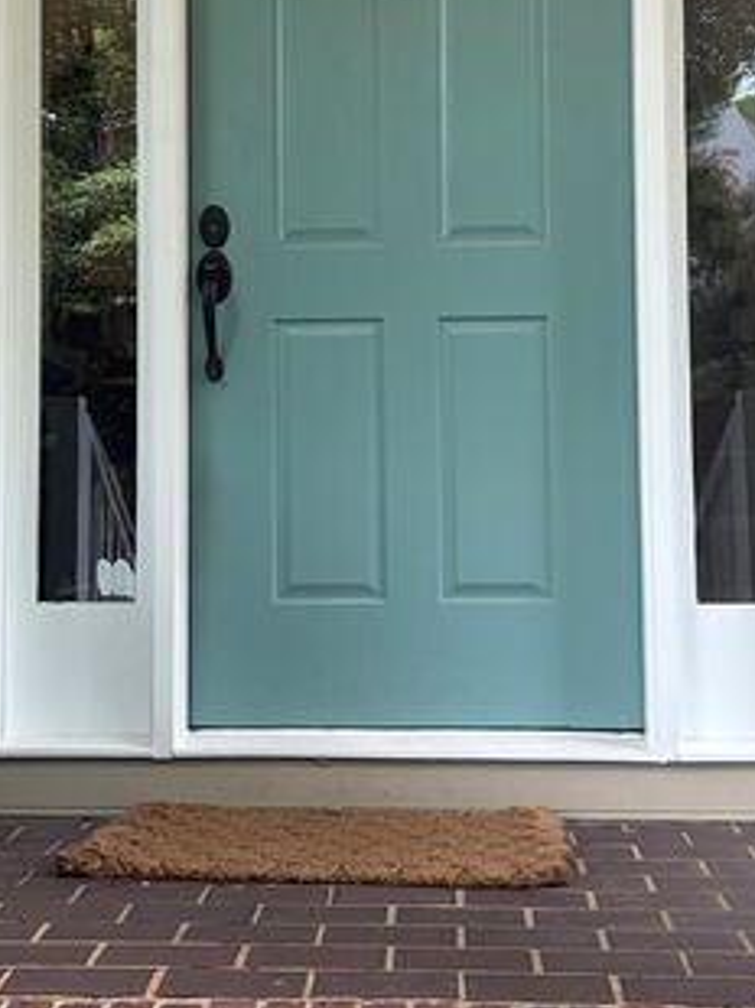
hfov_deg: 26.1
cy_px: 330
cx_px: 391
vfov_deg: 34.0
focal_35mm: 56
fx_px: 1631
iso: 32
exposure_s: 1/152
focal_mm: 5.96
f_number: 1.6
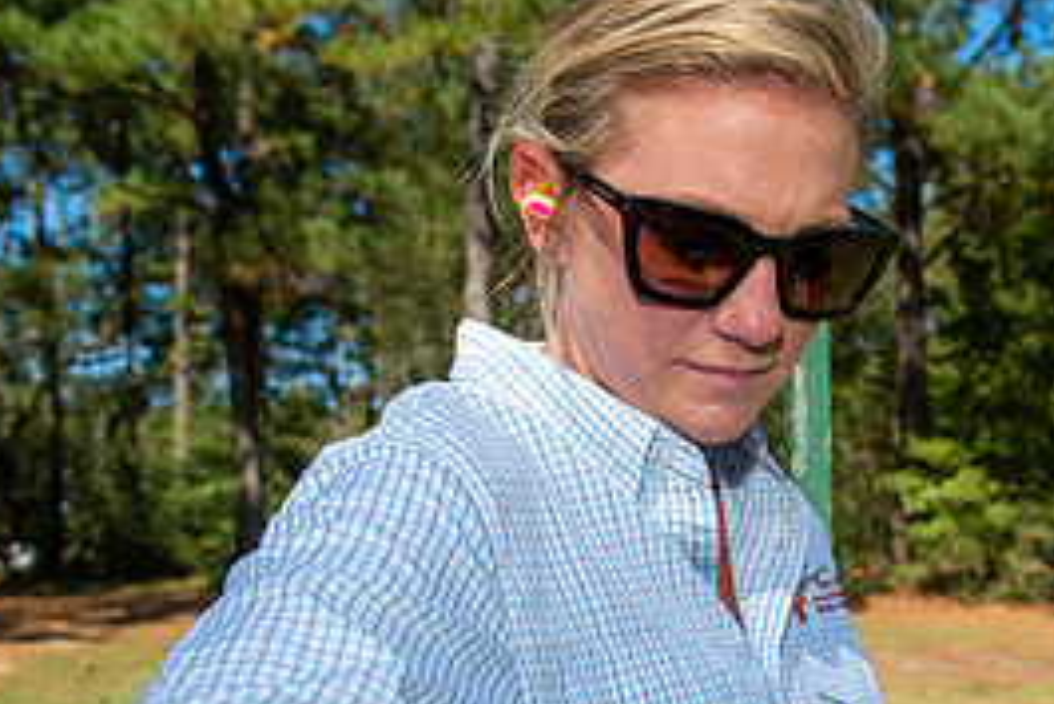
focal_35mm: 59
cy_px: 664
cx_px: 776
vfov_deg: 22.3
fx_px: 1728
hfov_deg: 33.3
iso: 125
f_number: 6.3
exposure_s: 1/400
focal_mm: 27
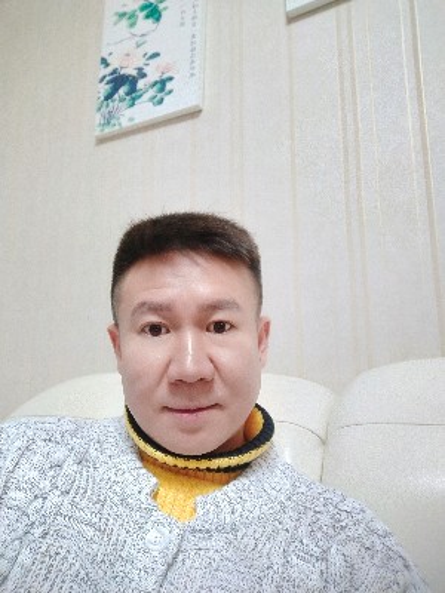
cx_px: 222
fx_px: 497
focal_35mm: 29
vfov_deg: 61.7
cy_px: 296
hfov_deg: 48.2
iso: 348
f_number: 2
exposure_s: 1/33.3
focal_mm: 3.87
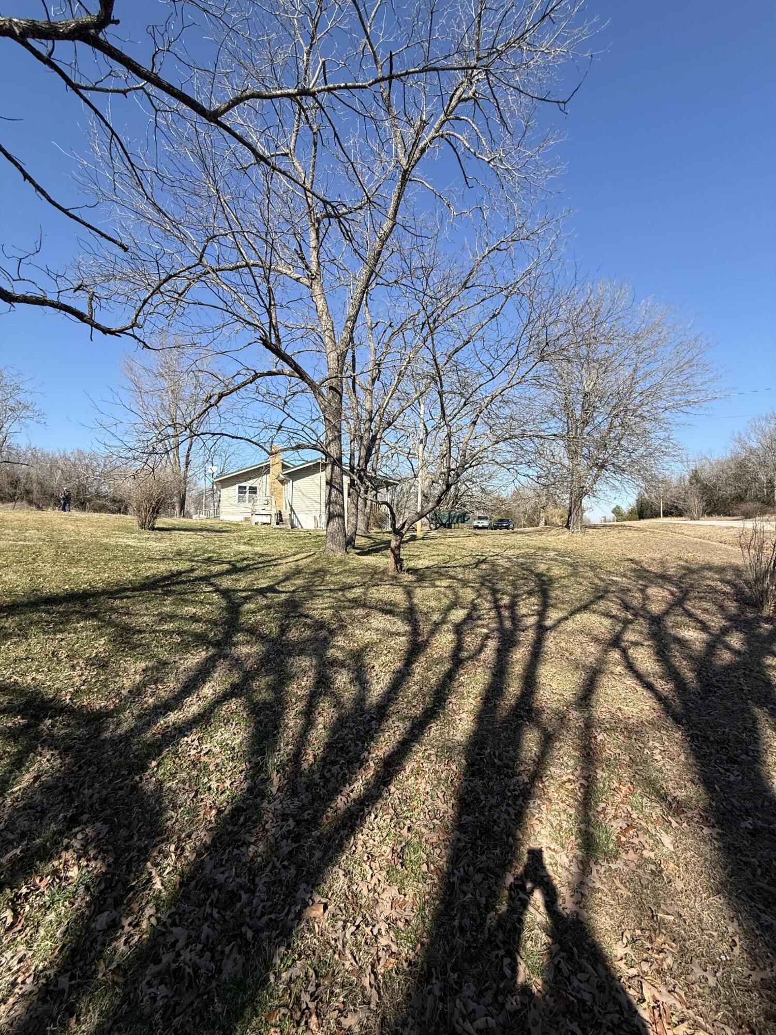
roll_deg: -2.3
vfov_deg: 102.1
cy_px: 518
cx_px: 388
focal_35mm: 14
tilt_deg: +0.1
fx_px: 418
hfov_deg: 85.7
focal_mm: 2.22
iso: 50
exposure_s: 1/1235
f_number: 2.2
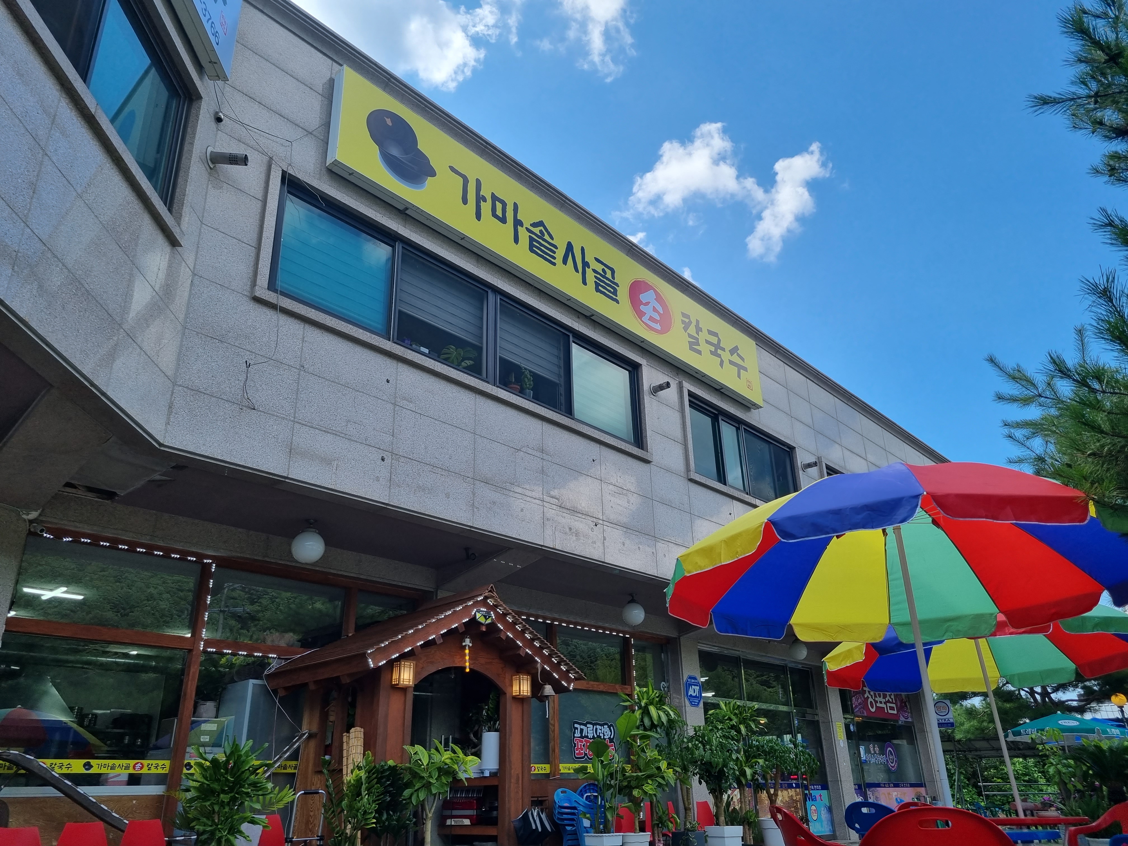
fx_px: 847
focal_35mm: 26
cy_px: 423
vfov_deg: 53.1
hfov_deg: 67.3
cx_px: 564
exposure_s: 1/1524
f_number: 1.8
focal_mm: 5.4
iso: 50
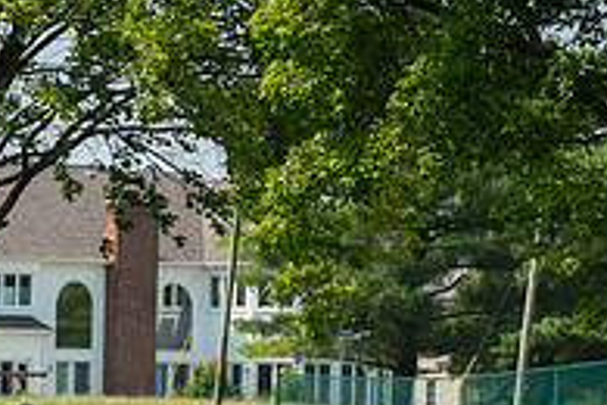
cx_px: -187
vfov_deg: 2.3
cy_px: 589
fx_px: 10015
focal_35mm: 594
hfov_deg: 3.5
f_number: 5
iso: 250
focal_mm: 200
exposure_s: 1/2000
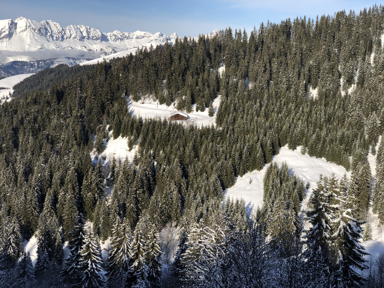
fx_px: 577
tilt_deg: -9.4
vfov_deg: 28.0
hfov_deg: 36.8
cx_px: 192
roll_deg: -0.8
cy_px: 144
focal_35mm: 52
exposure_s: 1/1245
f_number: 2.4
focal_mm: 6
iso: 16
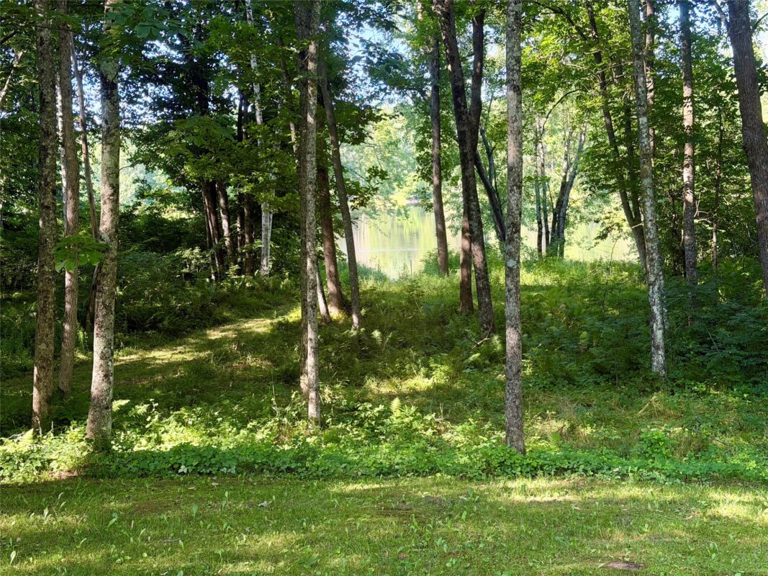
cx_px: 384
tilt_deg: -6.2
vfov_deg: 30.3
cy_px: 288
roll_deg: +2.9
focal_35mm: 48
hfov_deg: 39.7
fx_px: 1065
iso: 100
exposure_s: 1/198
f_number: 1.78
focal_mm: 6.76
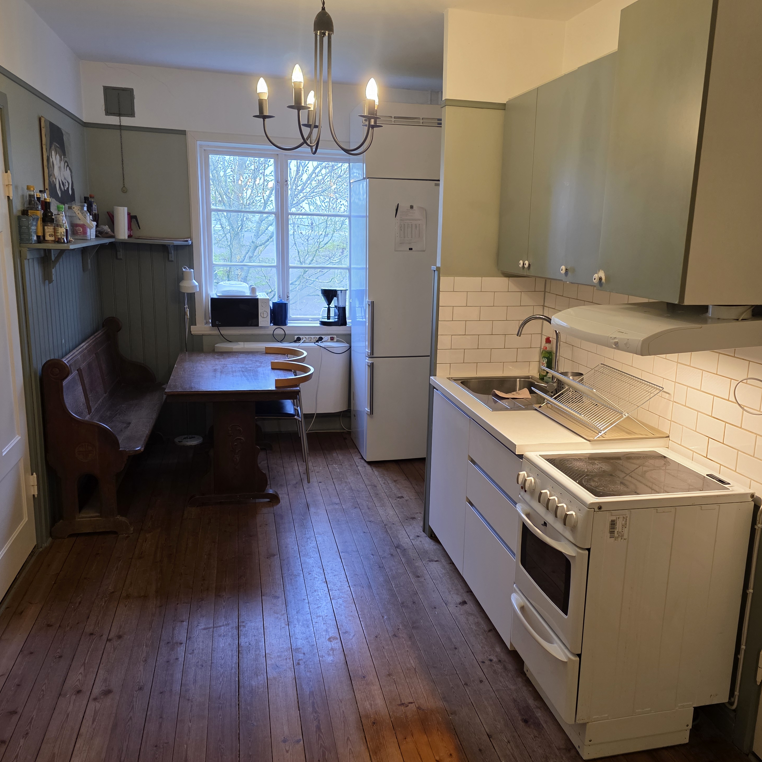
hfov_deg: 57.1
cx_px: 427
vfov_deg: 57.3
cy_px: 388
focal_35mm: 28
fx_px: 697
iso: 320
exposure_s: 1/100
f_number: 1.7
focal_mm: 6.3
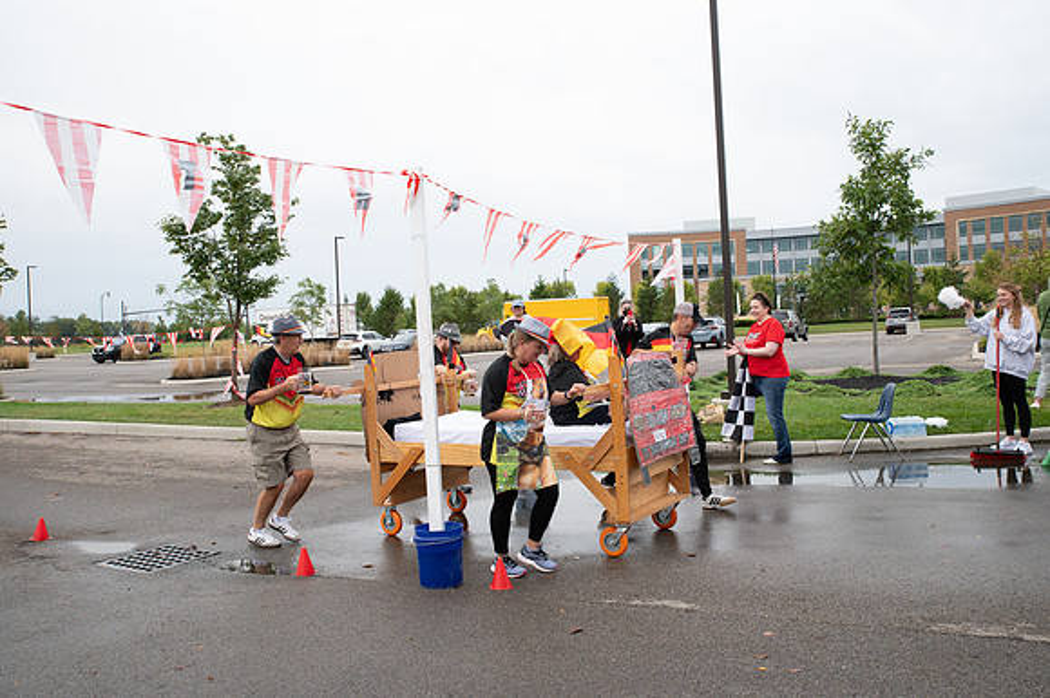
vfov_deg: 41.1
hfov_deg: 58.7
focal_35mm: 32
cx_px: 525
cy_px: 349
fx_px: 933
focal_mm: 32
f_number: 7.1
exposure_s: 1/320
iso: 640
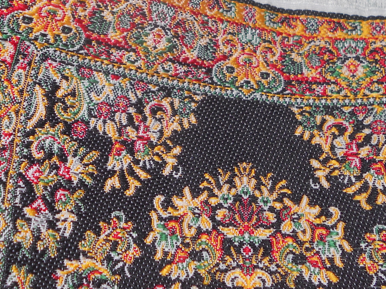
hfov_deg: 27.7
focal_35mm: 70
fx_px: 780
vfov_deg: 20.4
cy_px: 12
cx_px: 146
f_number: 8.8
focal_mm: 5.8
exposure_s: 1/25
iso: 80
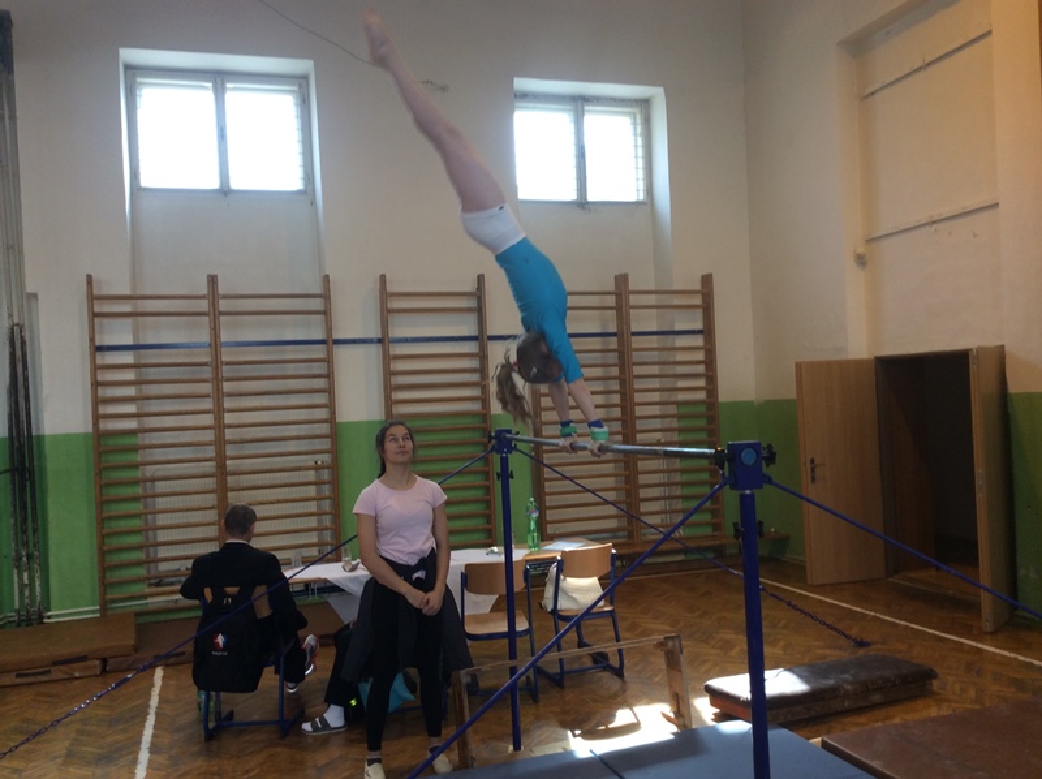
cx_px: 521
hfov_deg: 56.9
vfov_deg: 44.1
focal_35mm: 32
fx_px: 962
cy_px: 390
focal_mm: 3.3
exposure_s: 1/100
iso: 32
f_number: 2.4
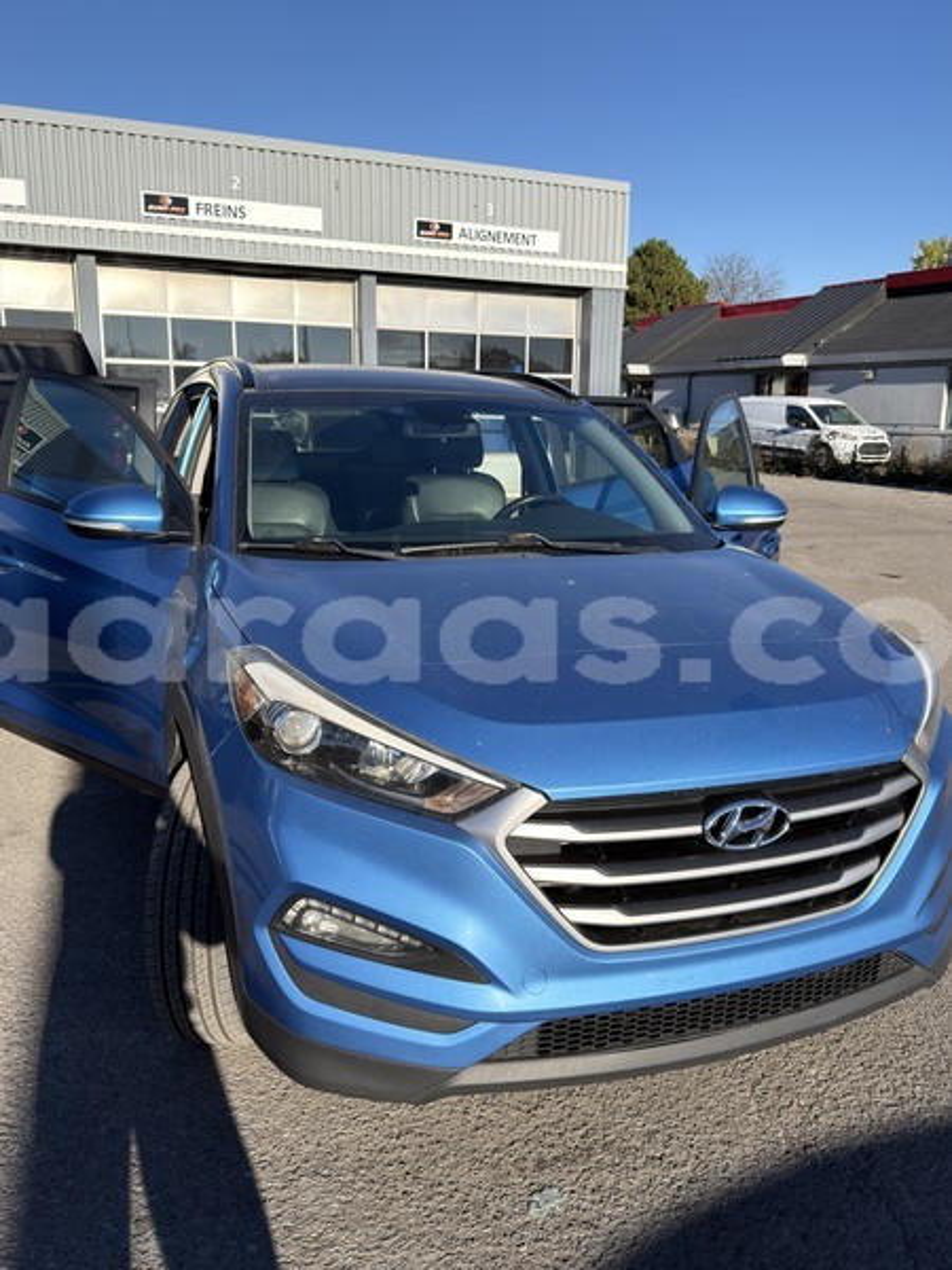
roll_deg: -1.2
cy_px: 635
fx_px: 1027
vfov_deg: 63.4
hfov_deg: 49.7
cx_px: 476
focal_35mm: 28
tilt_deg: -13.7
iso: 64
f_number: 1.78
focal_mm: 6.76
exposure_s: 1/3401
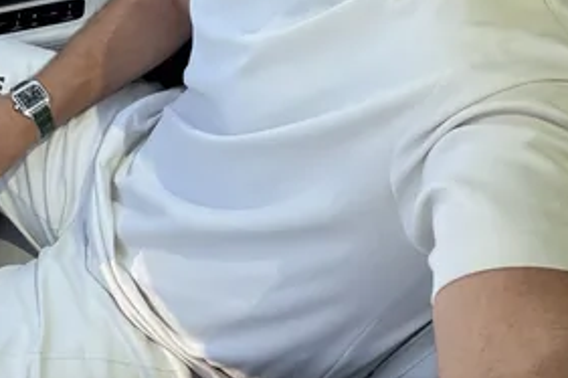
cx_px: 247
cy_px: -18
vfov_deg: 25.4
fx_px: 788
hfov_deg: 39.5
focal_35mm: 50
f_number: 1.9
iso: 80
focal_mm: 2.71
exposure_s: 1/235
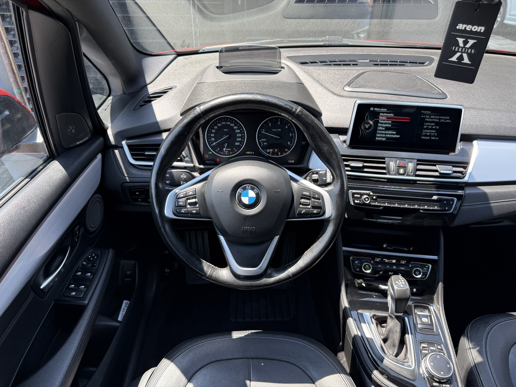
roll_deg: -1.2
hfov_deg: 71.6
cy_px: 194
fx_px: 358
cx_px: 258
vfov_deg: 56.8
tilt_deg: -33.1
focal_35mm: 24
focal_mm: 6.76
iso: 100
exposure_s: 1/372
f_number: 1.78
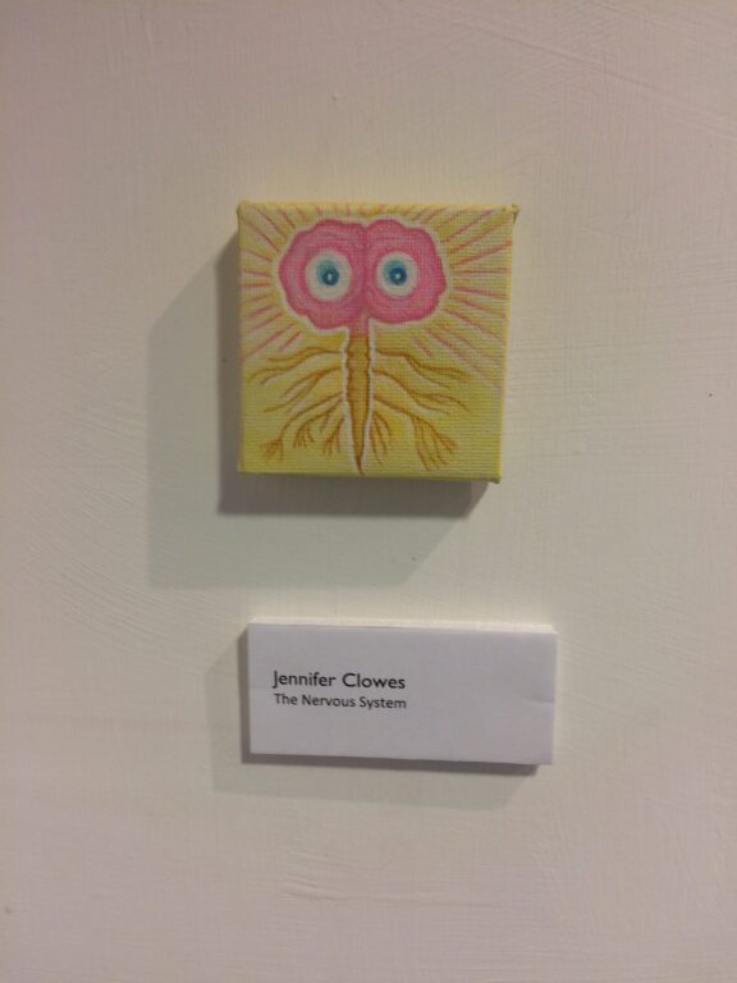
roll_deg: -1.0
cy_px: 492
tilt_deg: -12.6
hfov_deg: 48.2
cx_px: 368
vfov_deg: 61.7
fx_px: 823
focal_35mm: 29
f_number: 2.2
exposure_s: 1/33
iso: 50
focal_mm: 4.15
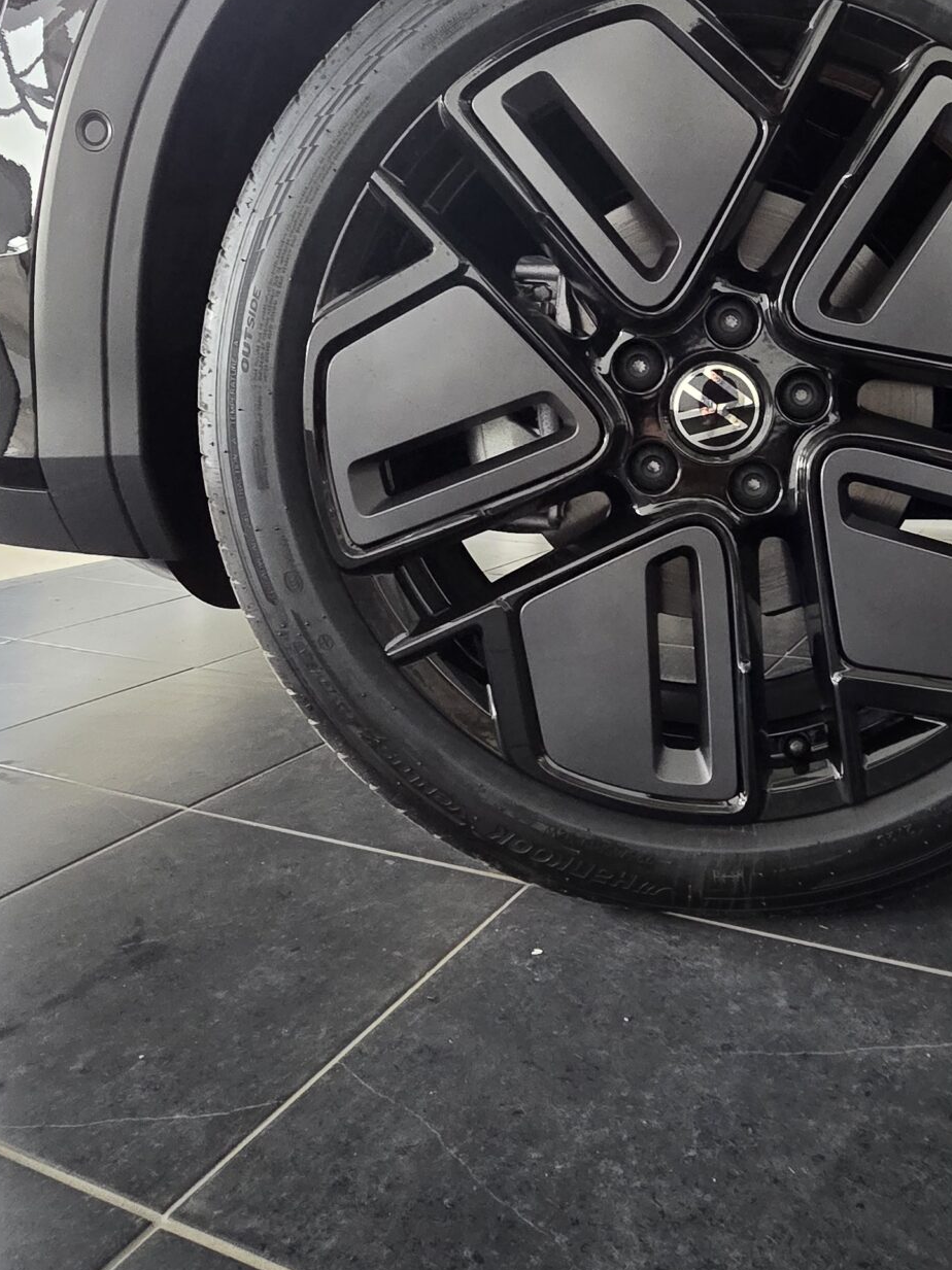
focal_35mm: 27
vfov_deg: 63.3
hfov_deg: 50.4
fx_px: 991
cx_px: 634
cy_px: 403
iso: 250
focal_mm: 2.2
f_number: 2.2
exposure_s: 1/50
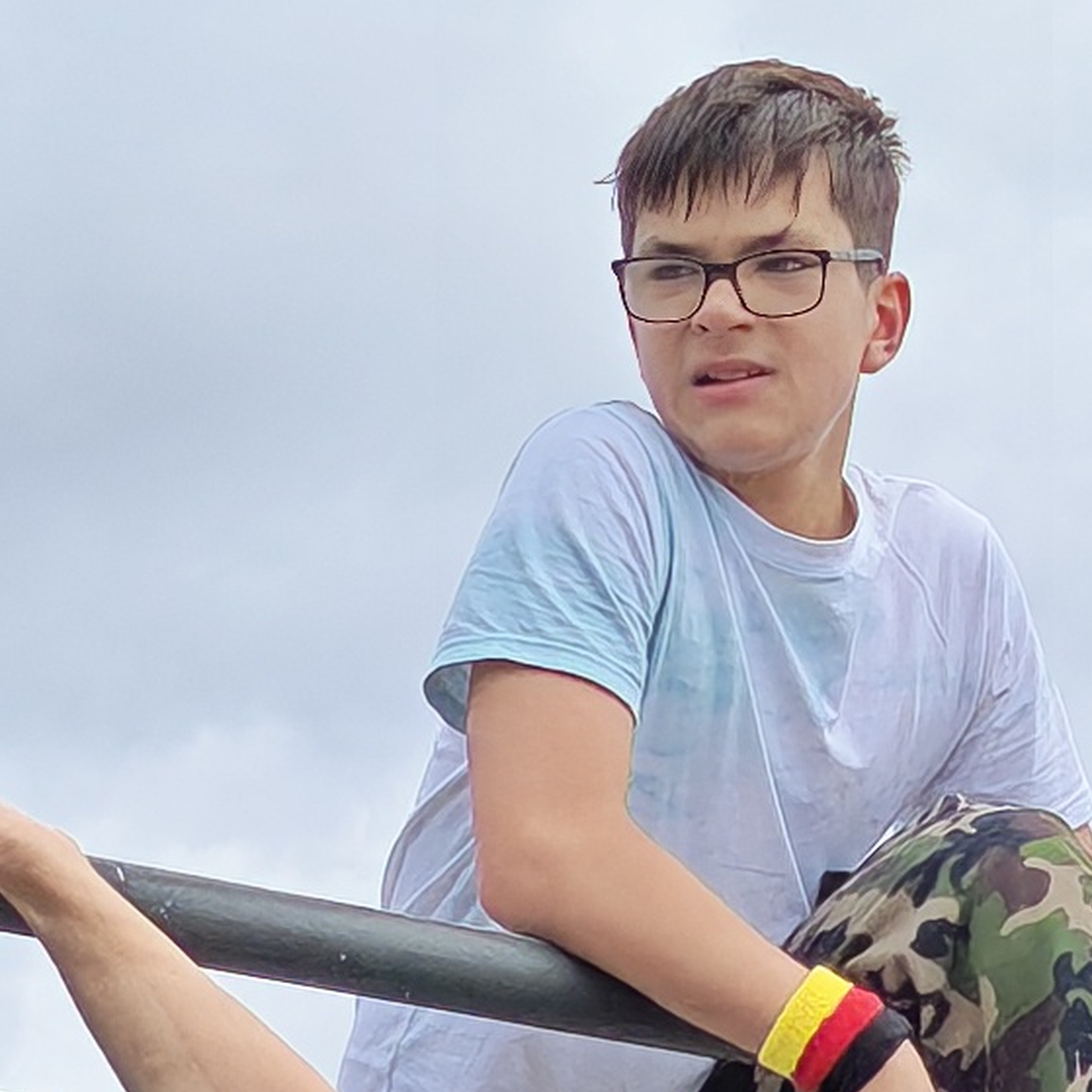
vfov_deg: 5.6
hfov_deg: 5.9
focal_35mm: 298
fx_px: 10636
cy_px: 2932
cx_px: 107
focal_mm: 6.55
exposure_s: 1/2200
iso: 50
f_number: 1.6
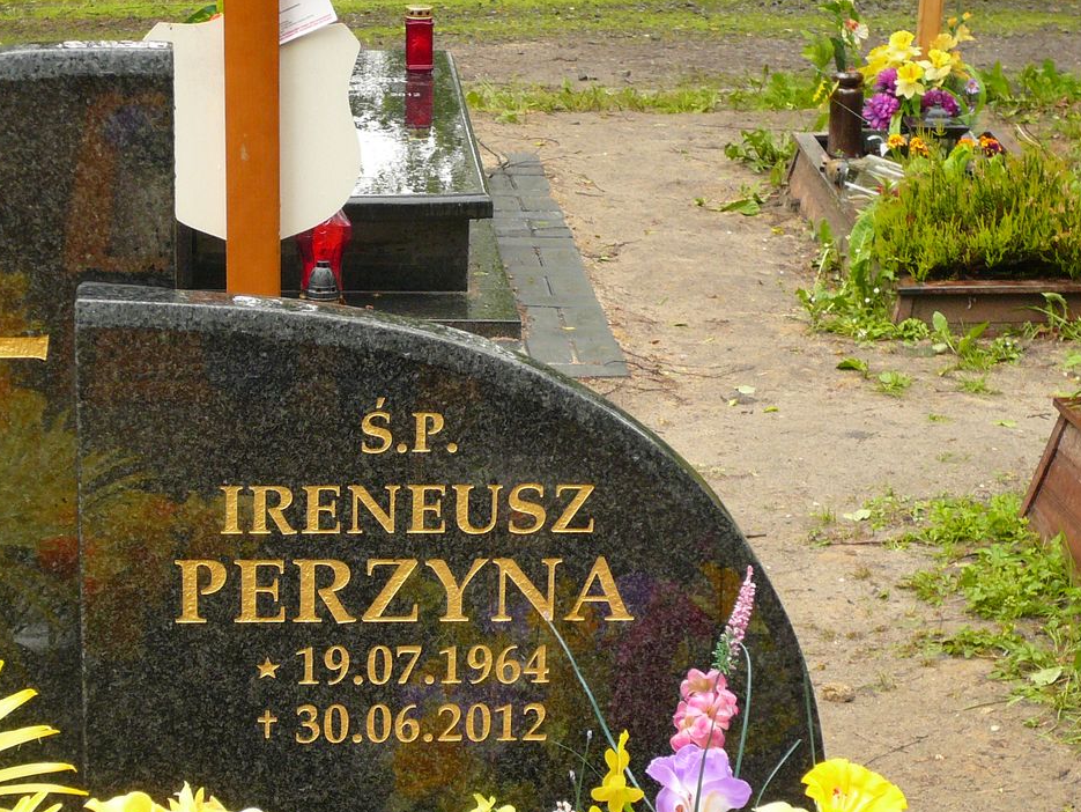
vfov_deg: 15.8
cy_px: 589
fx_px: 2905
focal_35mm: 93
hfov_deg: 21.0
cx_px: 371
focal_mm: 9.6
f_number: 4
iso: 100
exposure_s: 1/50
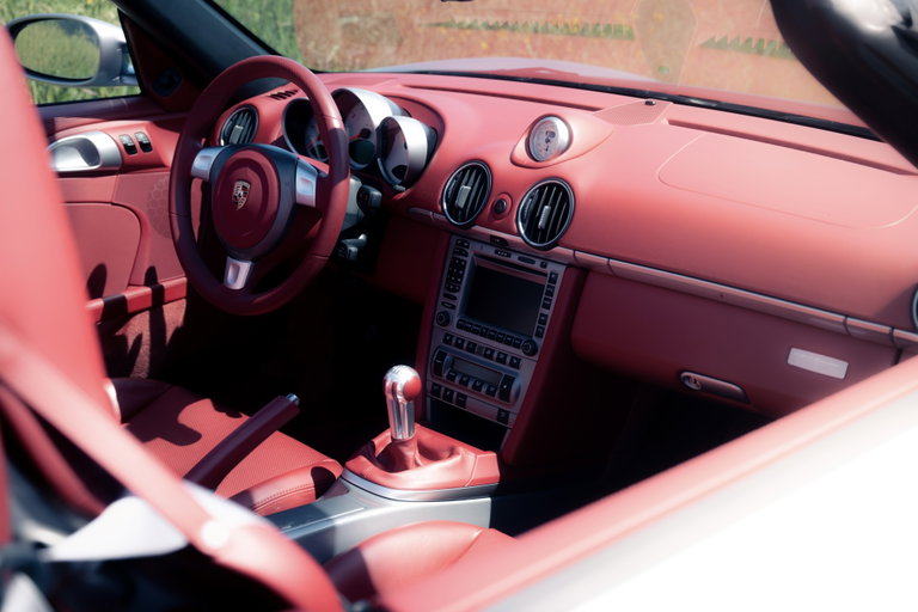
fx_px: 1249
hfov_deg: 40.3
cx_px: 459
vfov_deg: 27.5
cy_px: 306
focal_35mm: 49
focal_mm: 49
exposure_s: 1/100
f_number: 4.5
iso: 100
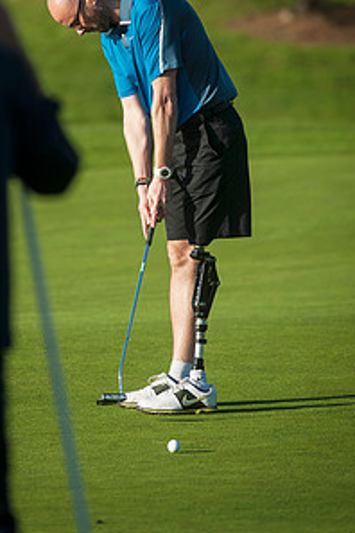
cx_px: 101
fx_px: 6715
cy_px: 188
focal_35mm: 454
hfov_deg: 3.0
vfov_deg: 4.5
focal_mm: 300
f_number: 5
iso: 200
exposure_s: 1/2500
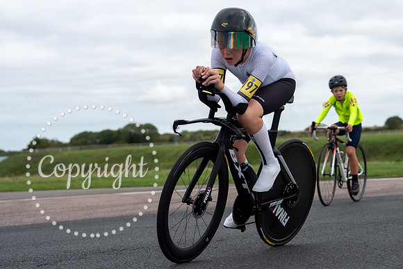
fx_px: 1090
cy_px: 138
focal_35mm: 97
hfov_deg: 20.9
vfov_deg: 14.1
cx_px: 223
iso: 100
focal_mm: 62
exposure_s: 1/1000
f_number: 3.5
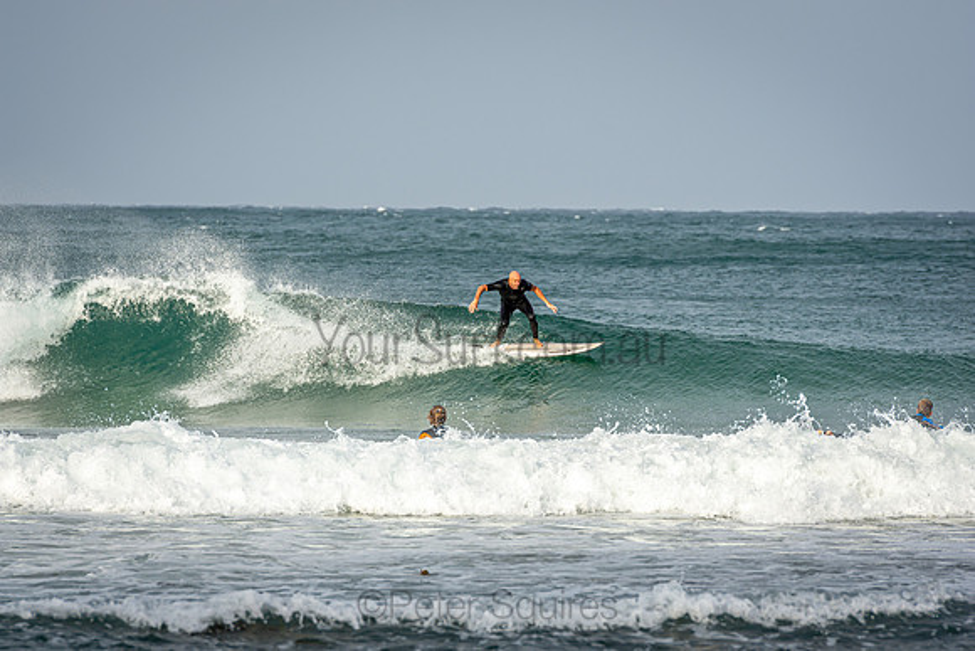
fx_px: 8127
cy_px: 326
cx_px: 488
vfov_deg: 4.6
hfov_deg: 6.9
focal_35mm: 300
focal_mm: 200
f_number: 5.6
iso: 200
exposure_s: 1/1600
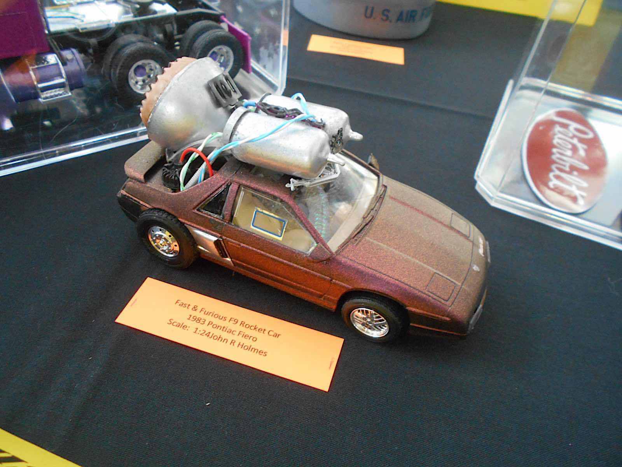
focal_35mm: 26
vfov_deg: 53.1
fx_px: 467
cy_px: 234
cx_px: 311
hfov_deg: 67.3
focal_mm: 4.6
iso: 400
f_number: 3.2
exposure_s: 1/60
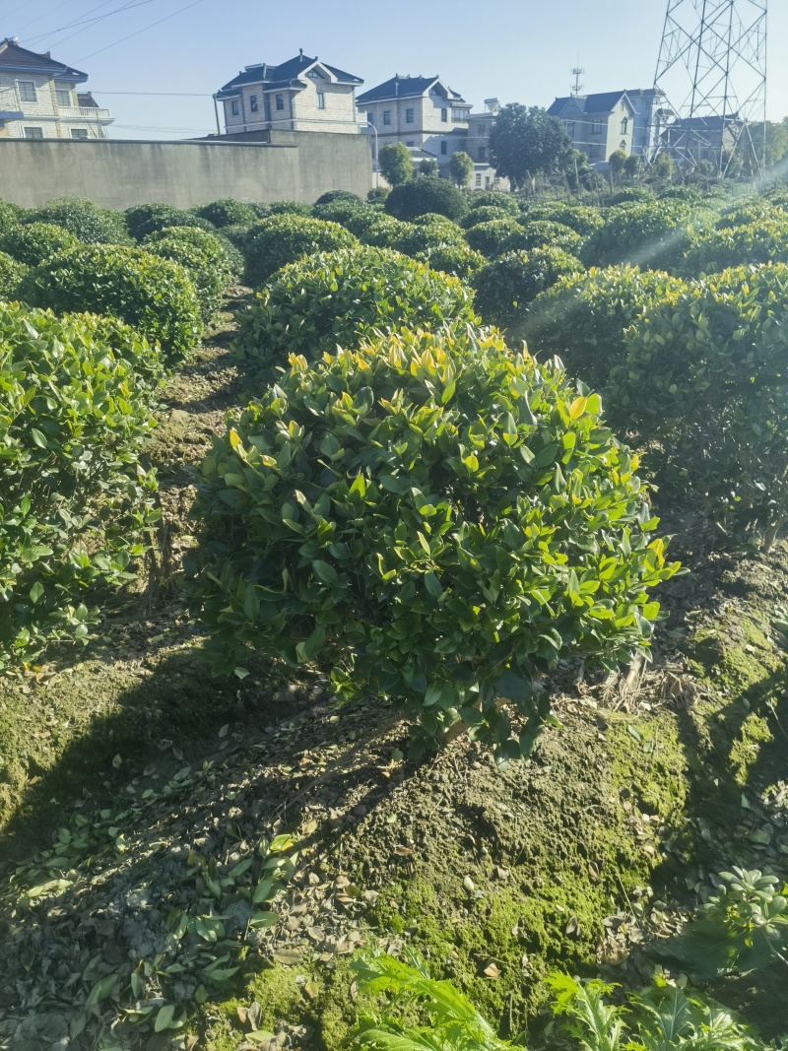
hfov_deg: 51.3
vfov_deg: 65.3
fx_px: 820
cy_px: 526
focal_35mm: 27
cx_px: 394
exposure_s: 1/2347
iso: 50
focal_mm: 6.67
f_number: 1.9
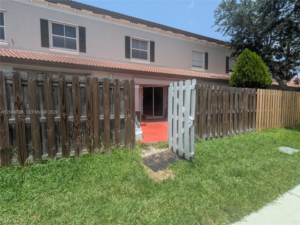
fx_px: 139
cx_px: 150
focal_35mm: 16
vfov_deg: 78.1
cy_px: 112
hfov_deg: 94.5
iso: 42
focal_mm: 2.35
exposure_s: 1/1603
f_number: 2.2
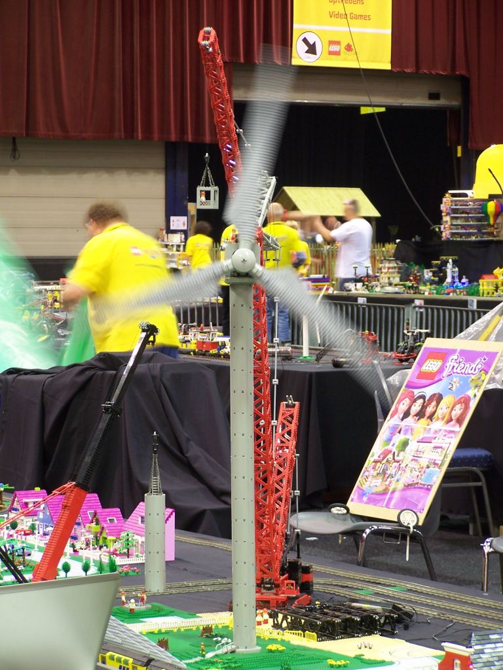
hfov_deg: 11.6
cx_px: 252
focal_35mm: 128
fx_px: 2480
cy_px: 335
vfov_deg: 15.4
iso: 80
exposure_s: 1/2
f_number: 3.2
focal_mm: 21.2
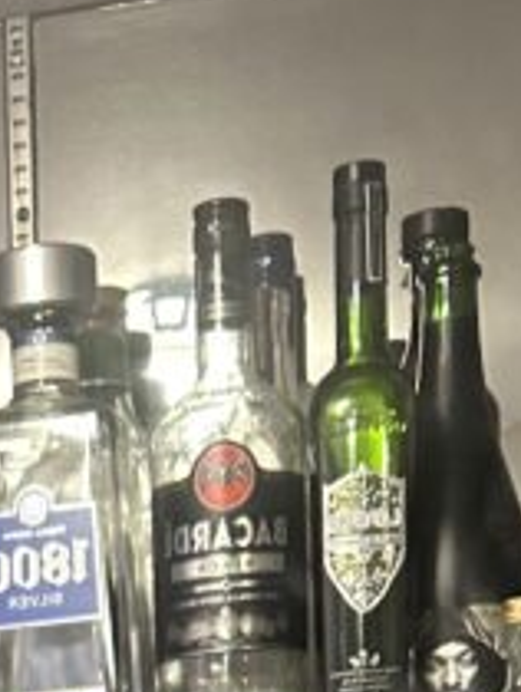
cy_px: 1476
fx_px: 2343
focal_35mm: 117
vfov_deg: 13.7
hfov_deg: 12.2
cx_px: -198
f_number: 1.78
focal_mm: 6.86
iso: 320
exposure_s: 1/60
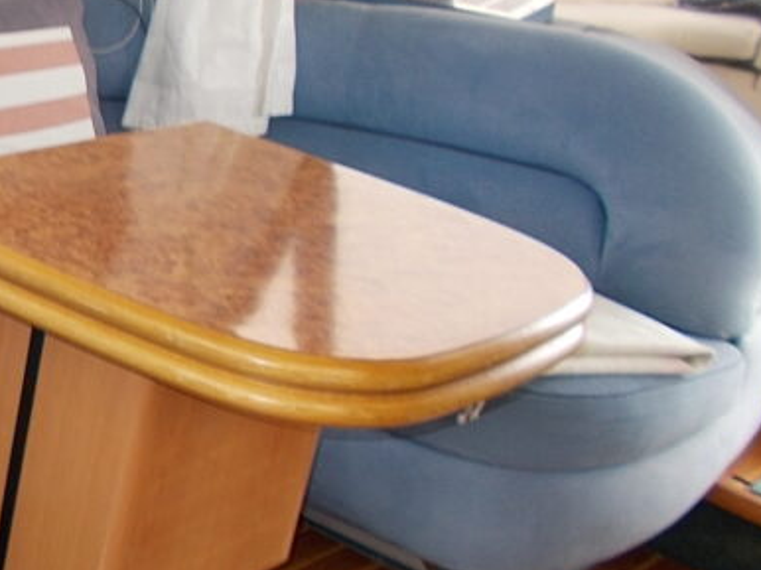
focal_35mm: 69
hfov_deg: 24.6
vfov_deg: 21.3
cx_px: -225
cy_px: 258
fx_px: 1516
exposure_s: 1/30
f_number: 3.2
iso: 80
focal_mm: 4.6
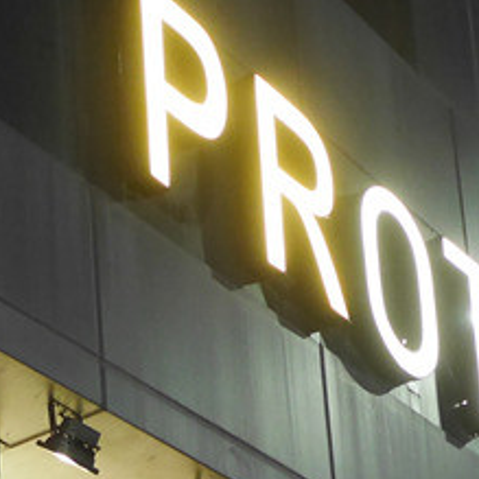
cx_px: 33
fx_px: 1894
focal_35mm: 121
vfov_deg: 13.4
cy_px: 763
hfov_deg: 14.2
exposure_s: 1/60
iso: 1250
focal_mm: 15
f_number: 1.7
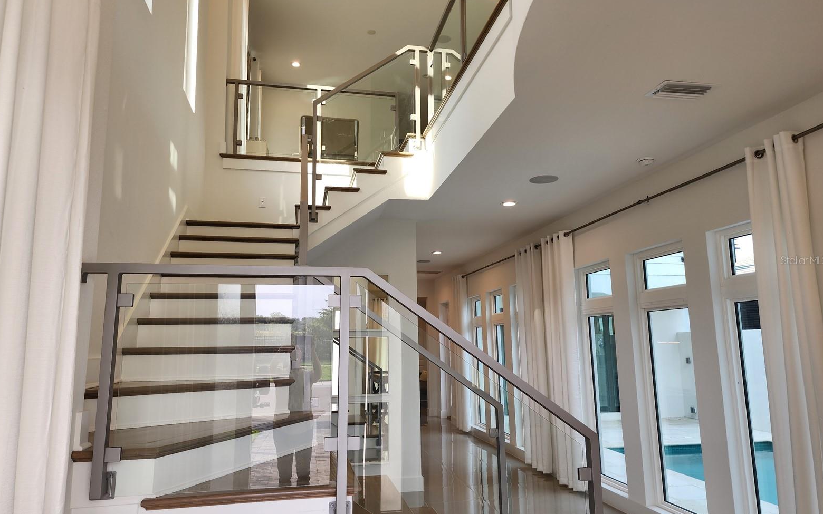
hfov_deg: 72.5
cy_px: 260
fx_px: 561
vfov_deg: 49.3
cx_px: 408
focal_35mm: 25
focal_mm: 6.4
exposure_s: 1/120
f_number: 1.8
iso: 25
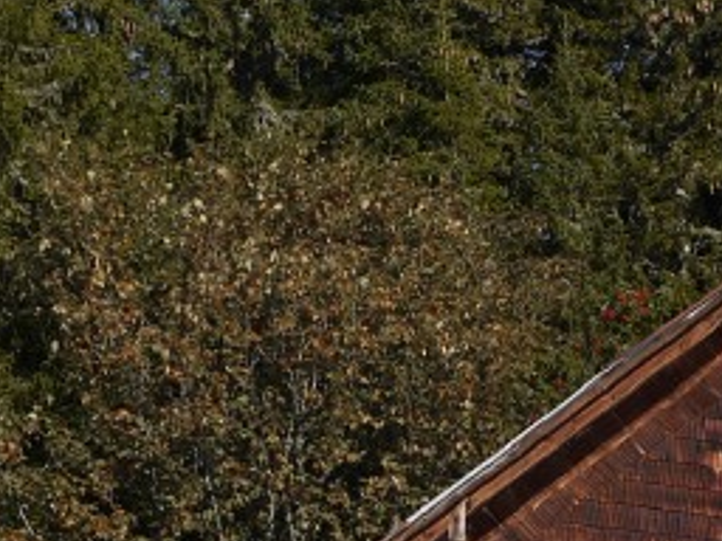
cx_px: 395
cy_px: 958
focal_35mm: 184
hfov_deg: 10.7
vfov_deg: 7.8
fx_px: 3838
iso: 100
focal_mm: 23
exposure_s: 1/250
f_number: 7.1
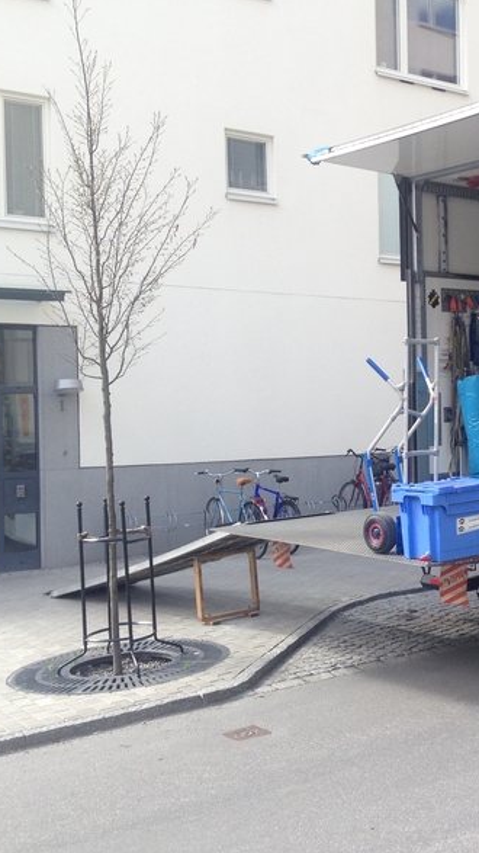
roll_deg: -1.7
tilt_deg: -1.9
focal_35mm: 49
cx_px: 492
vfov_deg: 42.1
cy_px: 430
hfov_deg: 23.3
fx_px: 1107
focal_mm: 4.12
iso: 50
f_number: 2.4
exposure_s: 1/266
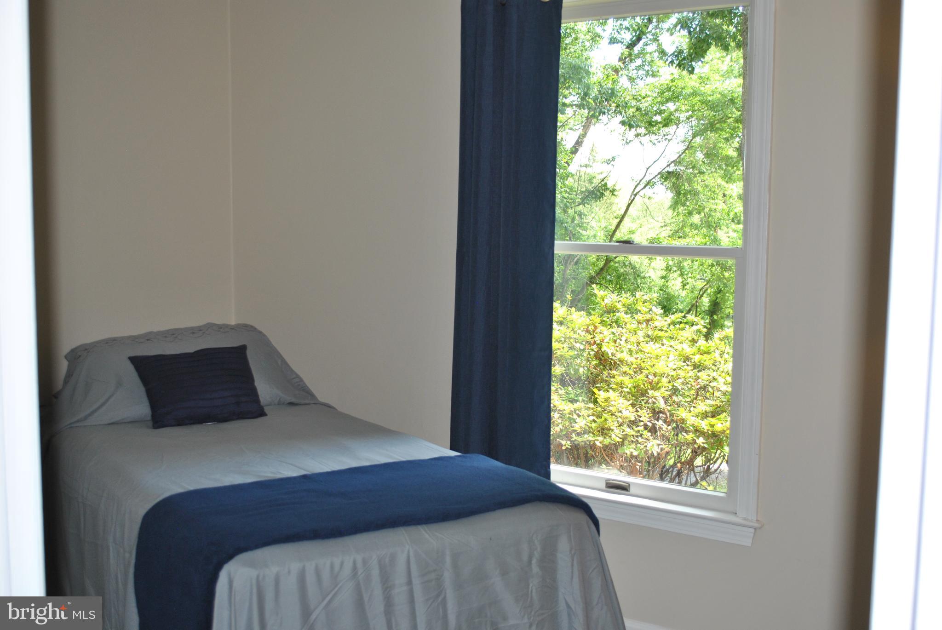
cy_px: 315
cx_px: 471
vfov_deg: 34.3
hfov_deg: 49.5
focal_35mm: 39
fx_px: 1021
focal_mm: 26
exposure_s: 1/60
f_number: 4.2
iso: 200
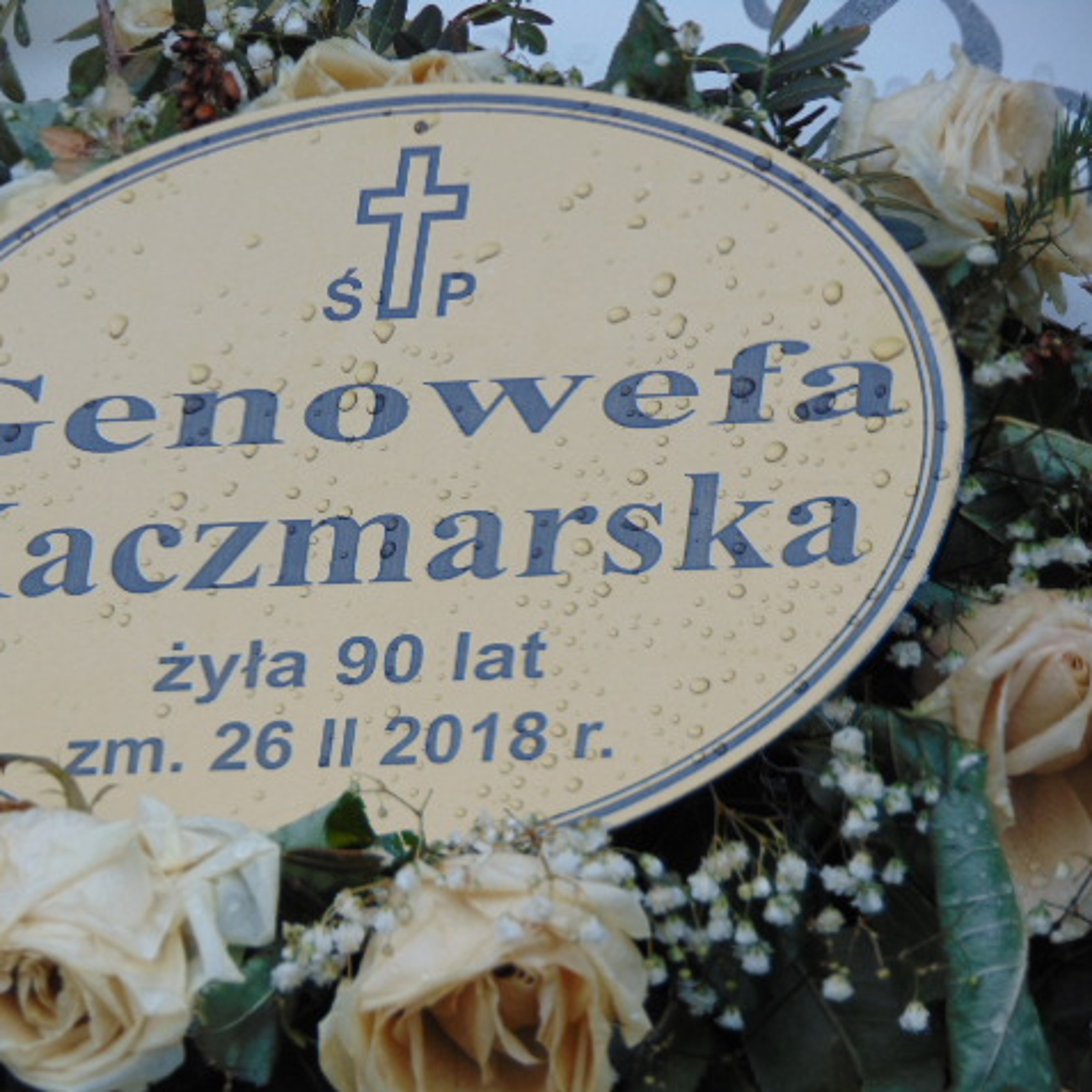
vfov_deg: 4.8
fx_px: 12991
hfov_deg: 4.8
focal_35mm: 364
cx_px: 385
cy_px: 545
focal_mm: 55.1
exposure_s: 1/200
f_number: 4.2
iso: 80
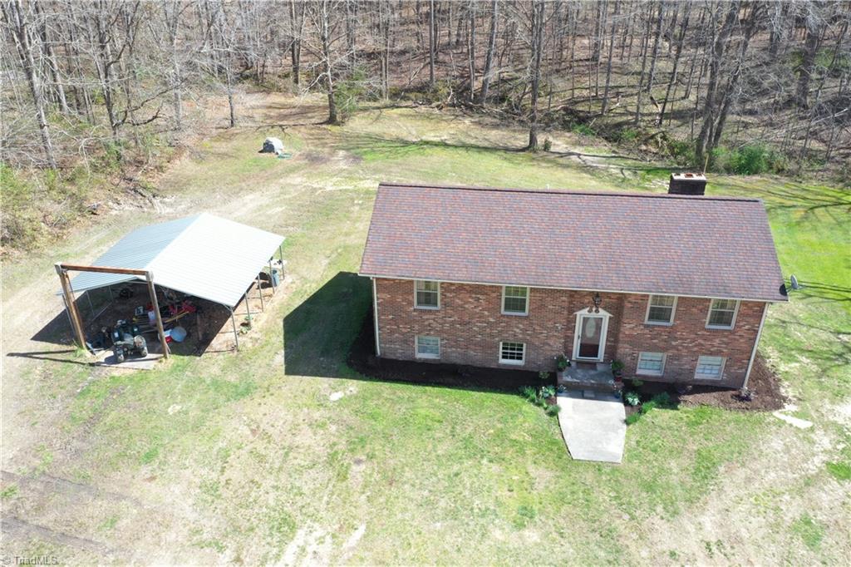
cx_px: 426
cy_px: 284
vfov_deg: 46.4
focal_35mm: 28
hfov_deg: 65.5
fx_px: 662
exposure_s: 1/60
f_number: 8
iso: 100
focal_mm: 10.26
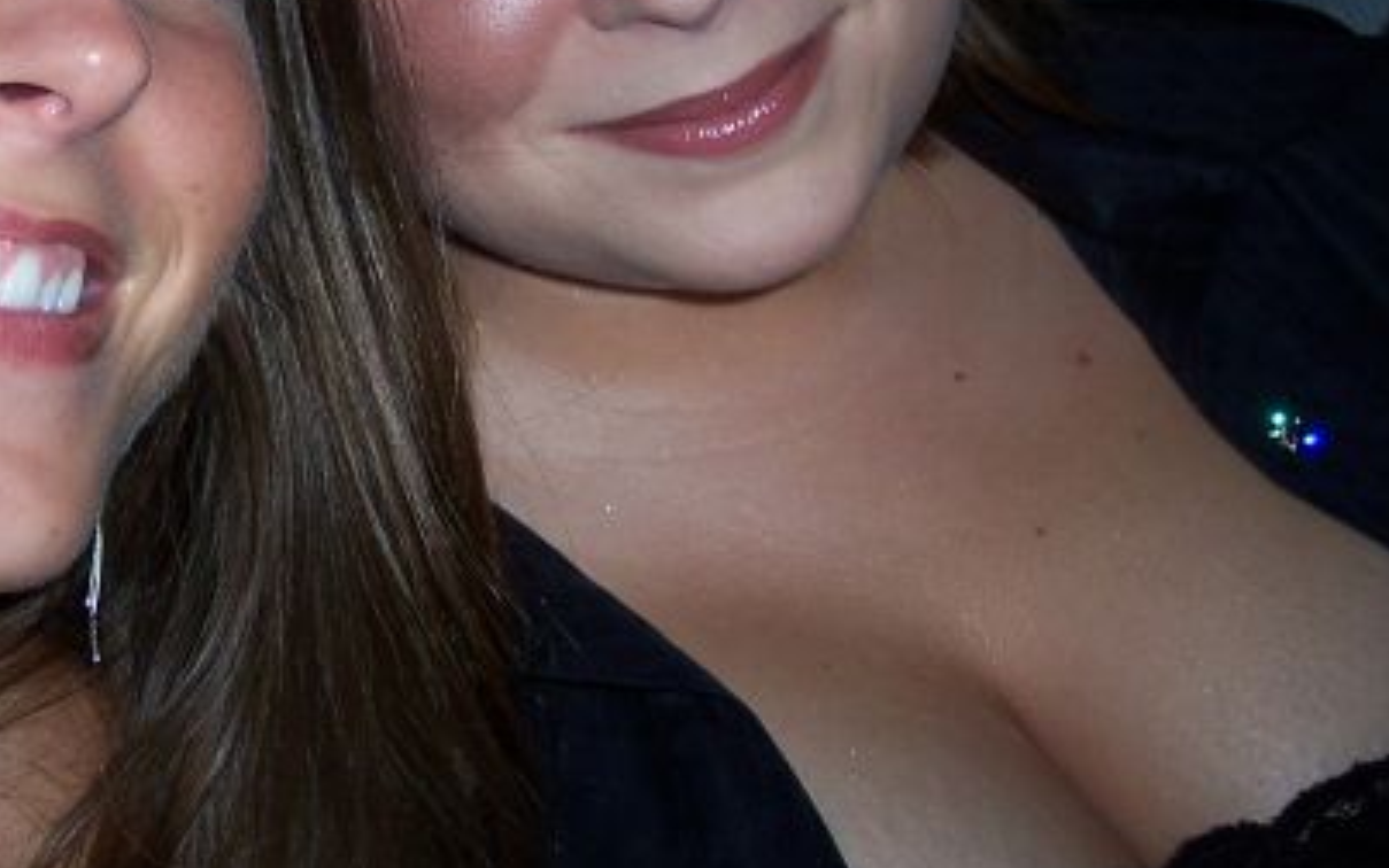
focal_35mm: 82
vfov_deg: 15.8
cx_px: 155
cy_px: 155
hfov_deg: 24.5
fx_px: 3105
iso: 100
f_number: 2.8
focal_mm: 8
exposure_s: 1/60
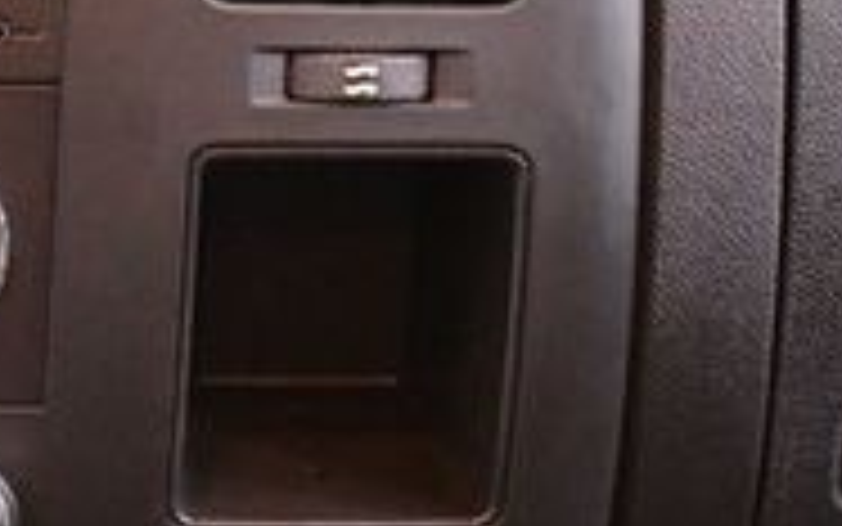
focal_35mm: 157
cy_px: 58
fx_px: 3604
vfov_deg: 8.3
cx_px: -360
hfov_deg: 12.7
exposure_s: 1/60
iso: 9000
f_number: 4.2
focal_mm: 30
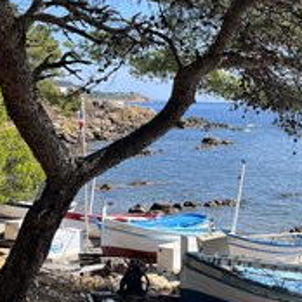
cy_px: 144
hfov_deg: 24.9
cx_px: 299
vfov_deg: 26.1
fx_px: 651
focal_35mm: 66
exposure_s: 1/1992
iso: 50
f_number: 1.6
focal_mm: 5.1
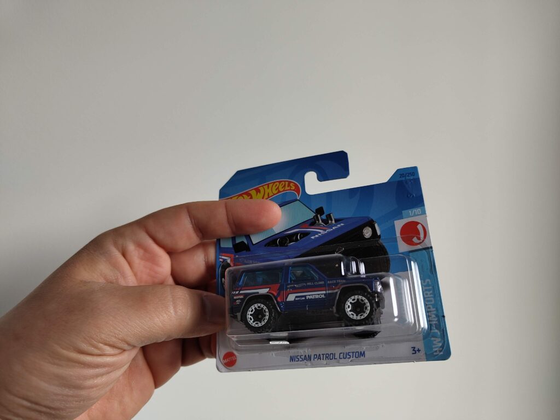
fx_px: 388
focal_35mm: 24
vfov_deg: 56.8
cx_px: 280
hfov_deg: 71.6
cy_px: 210
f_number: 1.88
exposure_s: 1/175
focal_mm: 5.59
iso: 100
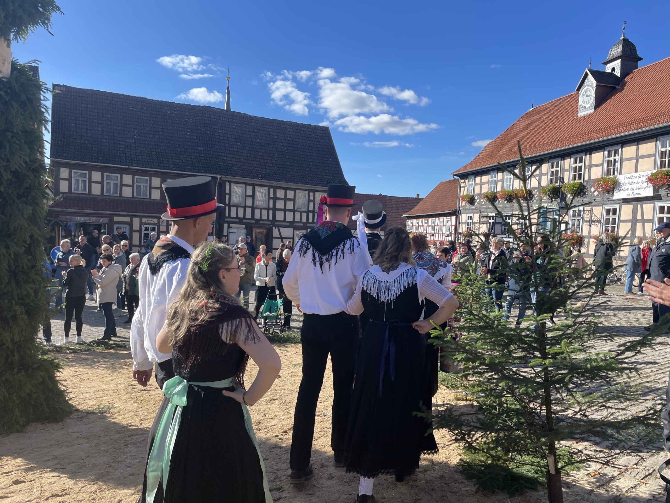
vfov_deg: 53.1
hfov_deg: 67.3
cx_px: 335
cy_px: 252
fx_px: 503
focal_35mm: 26
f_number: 1.6
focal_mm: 4.2
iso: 32
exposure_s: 1/2132
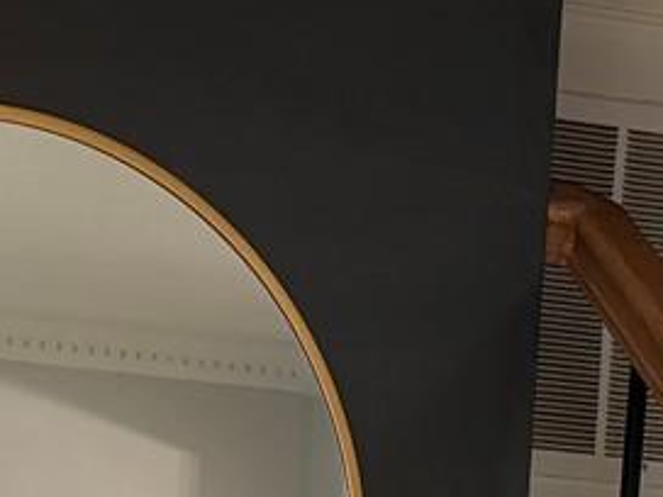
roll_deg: -3.0
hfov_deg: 10.9
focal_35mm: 181
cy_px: 1043
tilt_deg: -4.9
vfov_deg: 7.8
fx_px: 3467
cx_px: 195
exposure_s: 1/60
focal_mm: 6.76
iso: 125
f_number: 1.78
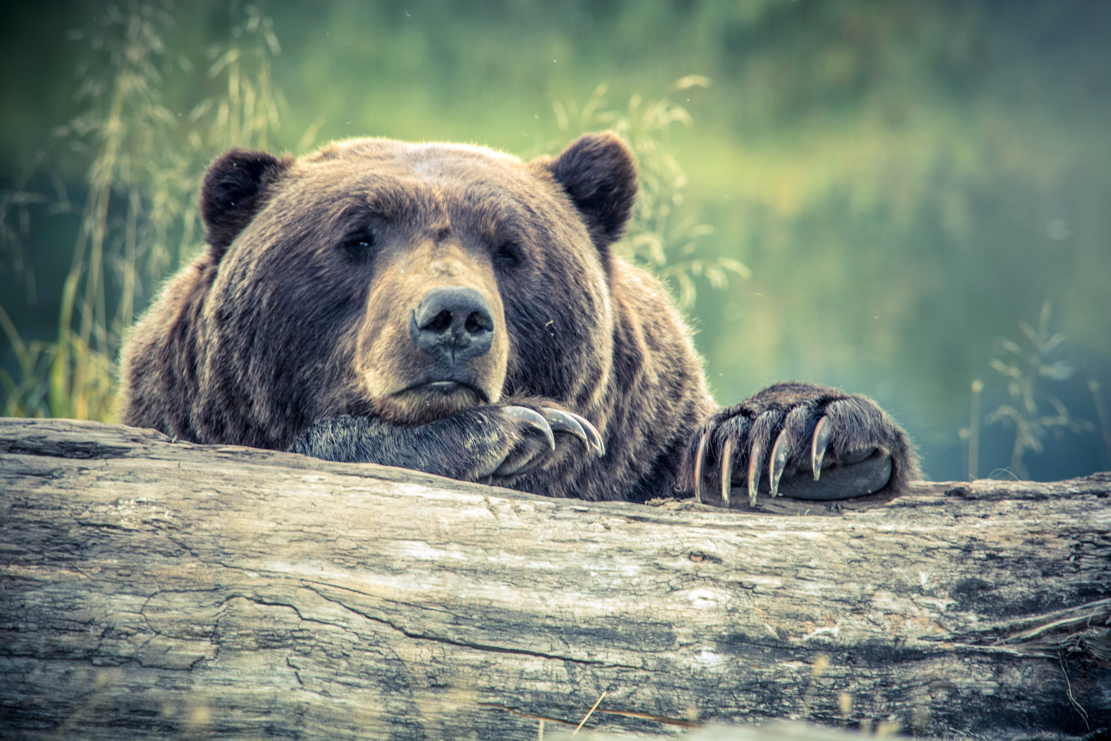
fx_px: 13886
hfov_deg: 4.6
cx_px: 556
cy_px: 370
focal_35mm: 450
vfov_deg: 3.1
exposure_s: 1/60
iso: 400
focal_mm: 300
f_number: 10
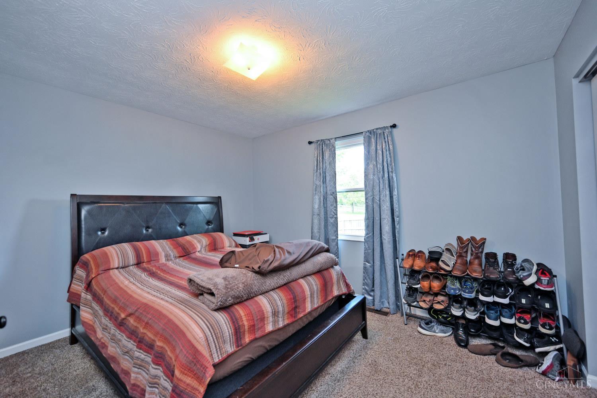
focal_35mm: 14
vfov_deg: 81.2
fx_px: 232
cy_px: 199
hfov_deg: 104.3
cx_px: 298
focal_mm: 14
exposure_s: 1/60
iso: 500
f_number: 4
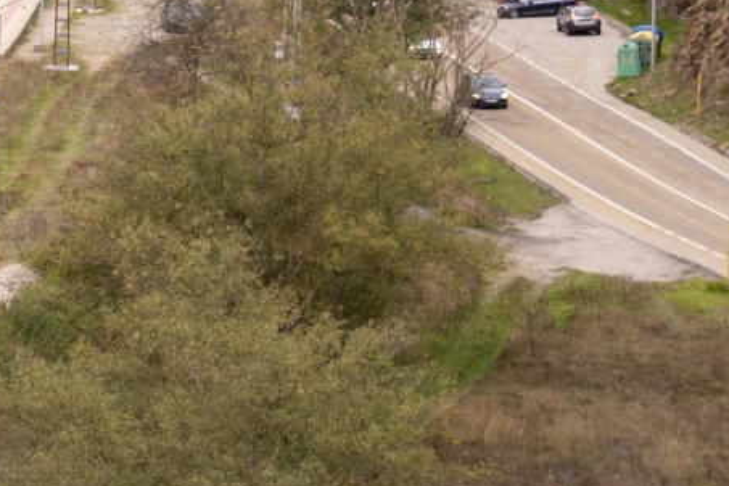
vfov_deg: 6.3
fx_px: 4374
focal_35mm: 216
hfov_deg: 9.0
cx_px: -713
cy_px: -6
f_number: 4
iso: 400
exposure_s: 1/400
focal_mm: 34
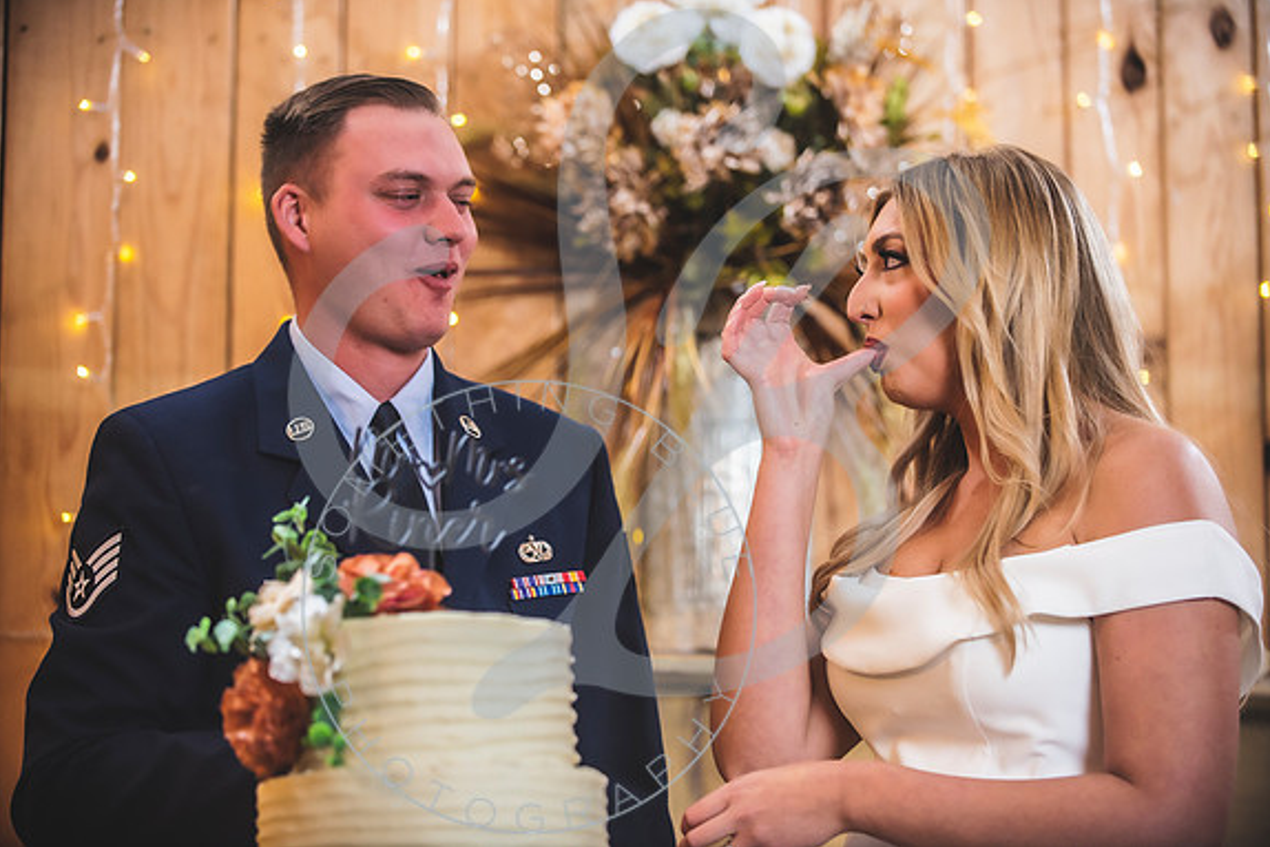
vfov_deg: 13.8
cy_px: 421
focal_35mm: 99
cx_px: 639
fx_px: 3493
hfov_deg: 20.6
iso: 1000
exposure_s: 1/200
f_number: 2.8
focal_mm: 98
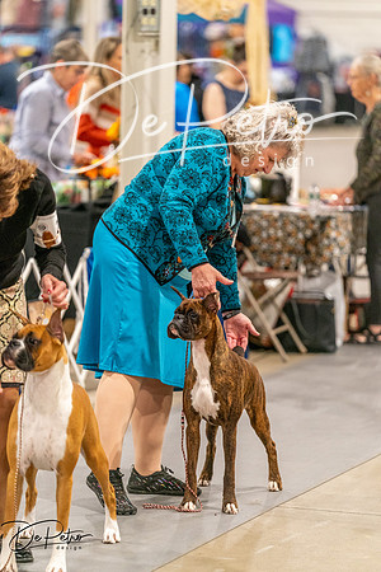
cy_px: 286
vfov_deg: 11.3
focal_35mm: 182
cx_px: 190
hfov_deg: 7.5
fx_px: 2889
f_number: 3.2
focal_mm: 182
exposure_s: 1/250
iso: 6400
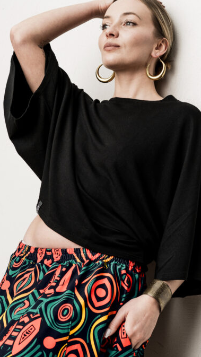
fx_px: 729
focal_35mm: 77
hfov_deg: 15.7
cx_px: 89
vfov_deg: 27.5
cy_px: 164
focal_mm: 55
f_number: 5
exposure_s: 1/200
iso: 400
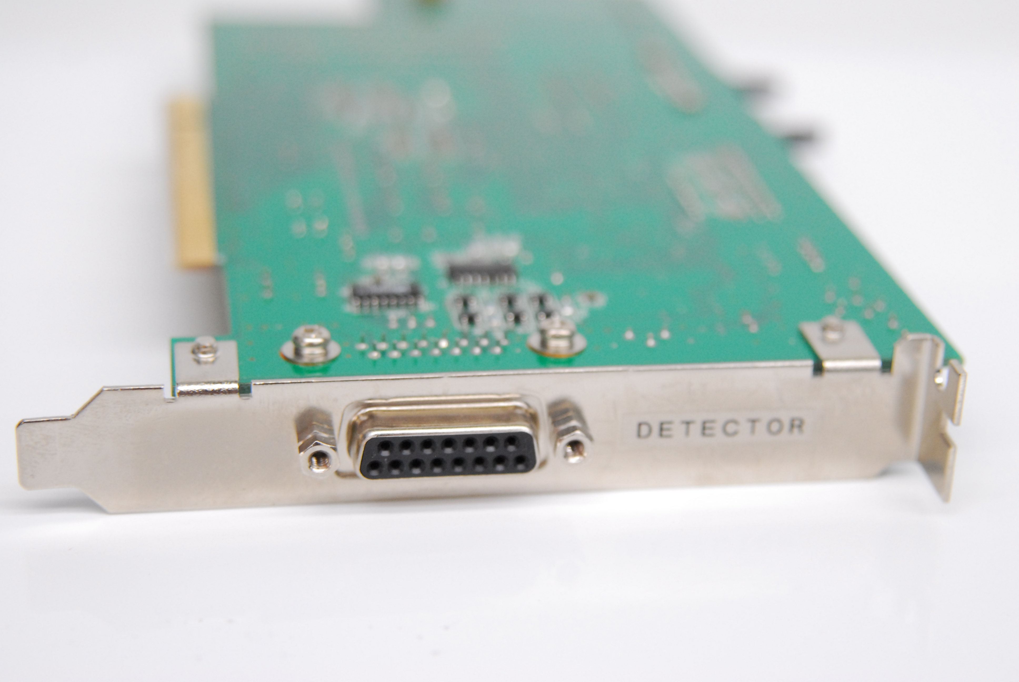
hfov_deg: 24.2
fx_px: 2381
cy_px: 341
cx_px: 510
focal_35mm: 84
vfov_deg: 16.3
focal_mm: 56
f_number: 3.8
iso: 800
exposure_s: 1/125
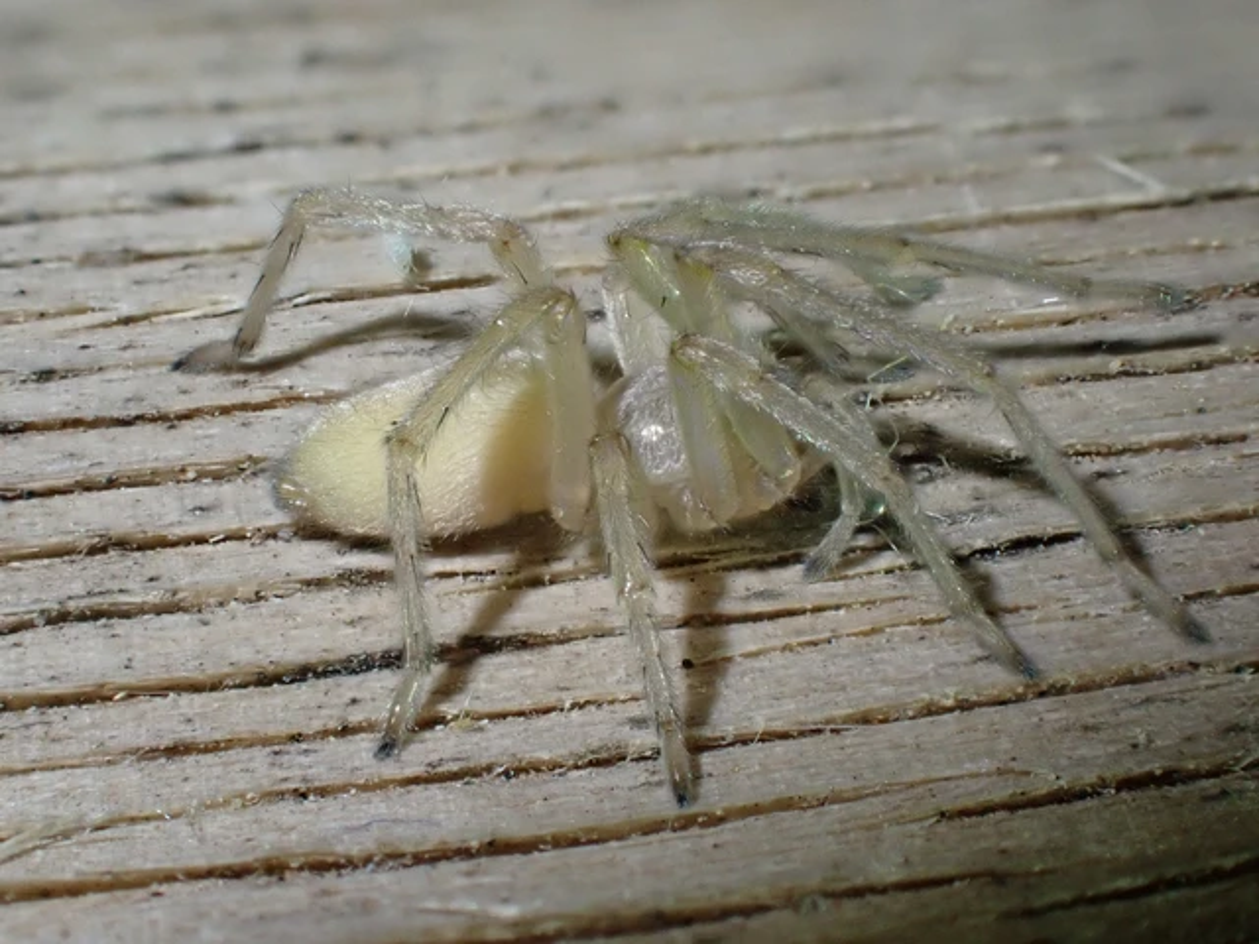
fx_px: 3637
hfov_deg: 19.6
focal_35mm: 100
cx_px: 630
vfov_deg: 14.8
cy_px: 472
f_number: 6.3
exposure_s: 1/80
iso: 500
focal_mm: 18
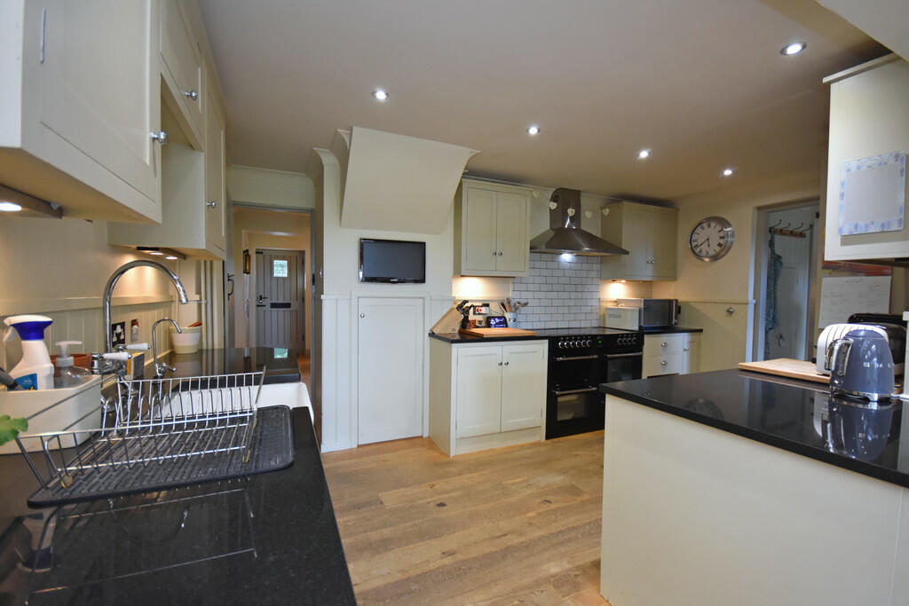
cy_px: 303
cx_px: 454
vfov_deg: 77.3
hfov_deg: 100.4
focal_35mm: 15
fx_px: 379
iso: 1100
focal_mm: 10
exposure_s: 1/60
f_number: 4
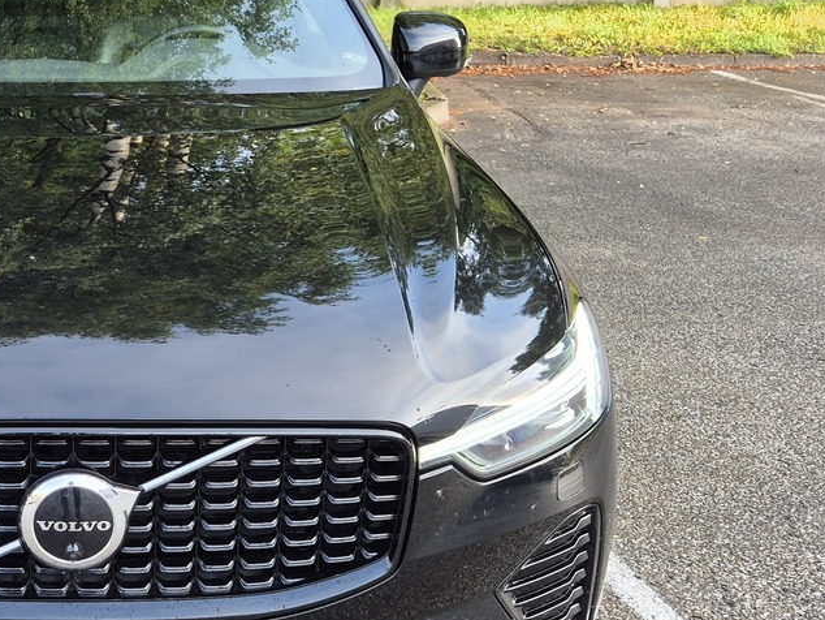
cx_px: 47
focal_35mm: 58
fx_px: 1383
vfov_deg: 25.2
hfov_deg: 31.3
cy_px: 358
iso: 32
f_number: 1.8
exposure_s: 1/180
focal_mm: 5.4
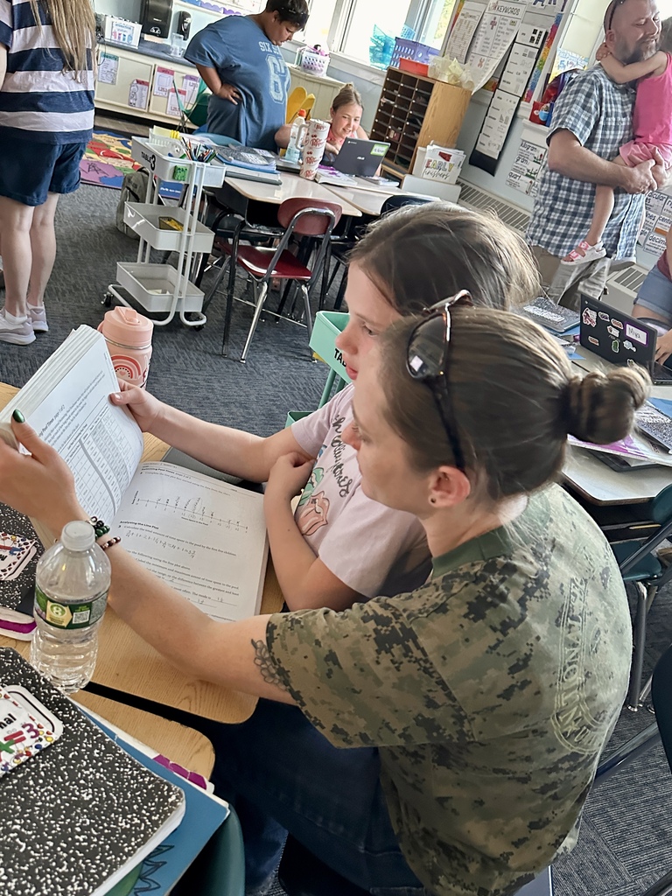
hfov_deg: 56.8
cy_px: 448
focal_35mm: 24
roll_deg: -17.4
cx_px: 336
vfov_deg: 71.6
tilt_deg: -29.8
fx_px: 621
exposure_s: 1/60
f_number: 1.78
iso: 800
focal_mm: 6.86
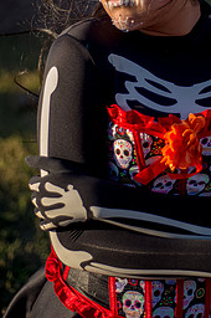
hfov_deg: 15.4
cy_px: 51
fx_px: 776
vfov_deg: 22.7
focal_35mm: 88
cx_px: 148
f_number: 1.8
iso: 100
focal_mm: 50
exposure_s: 1/2000
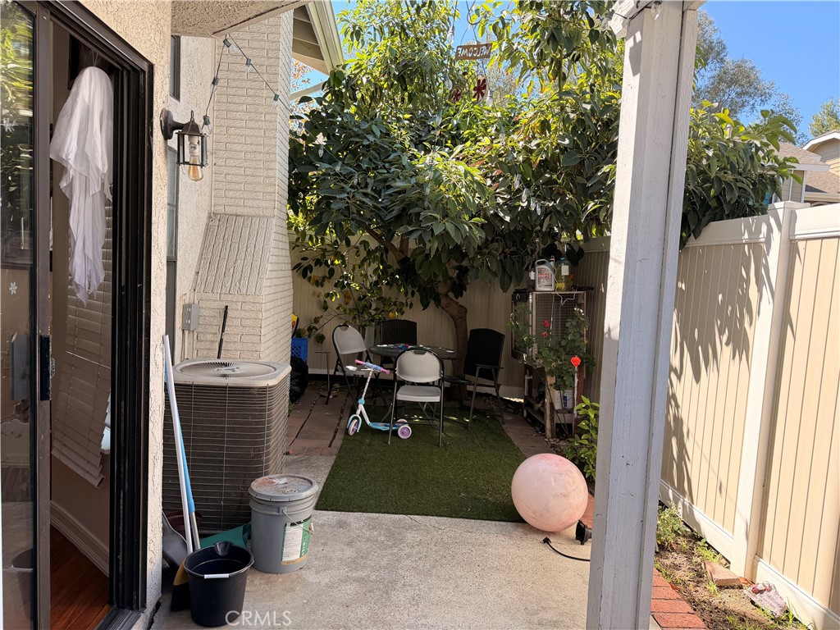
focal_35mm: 24
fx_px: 582
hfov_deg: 71.6
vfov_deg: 56.8
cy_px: 315
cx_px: 420
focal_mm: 6.76
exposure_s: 1/735
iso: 100
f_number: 1.78
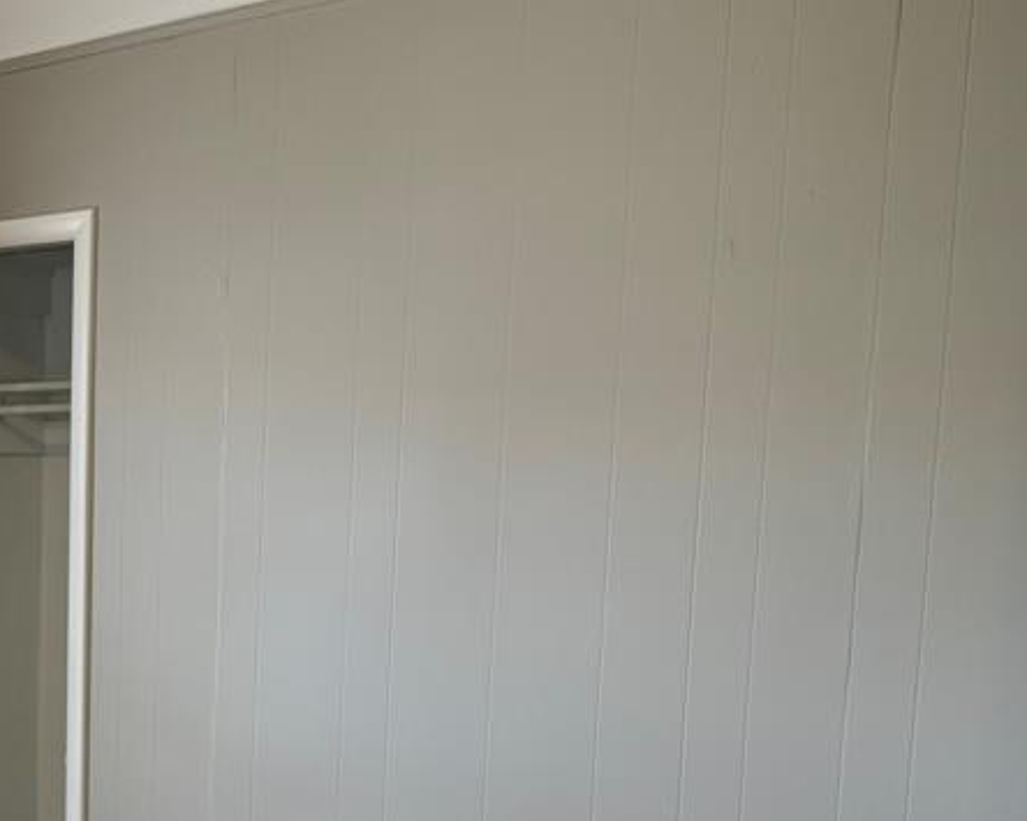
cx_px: -81
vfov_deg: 27.3
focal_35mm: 54
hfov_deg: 31.2
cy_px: 703
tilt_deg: -7.6
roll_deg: -0.1
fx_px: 1641
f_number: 1.78
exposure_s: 1/120
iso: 160
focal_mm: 6.76
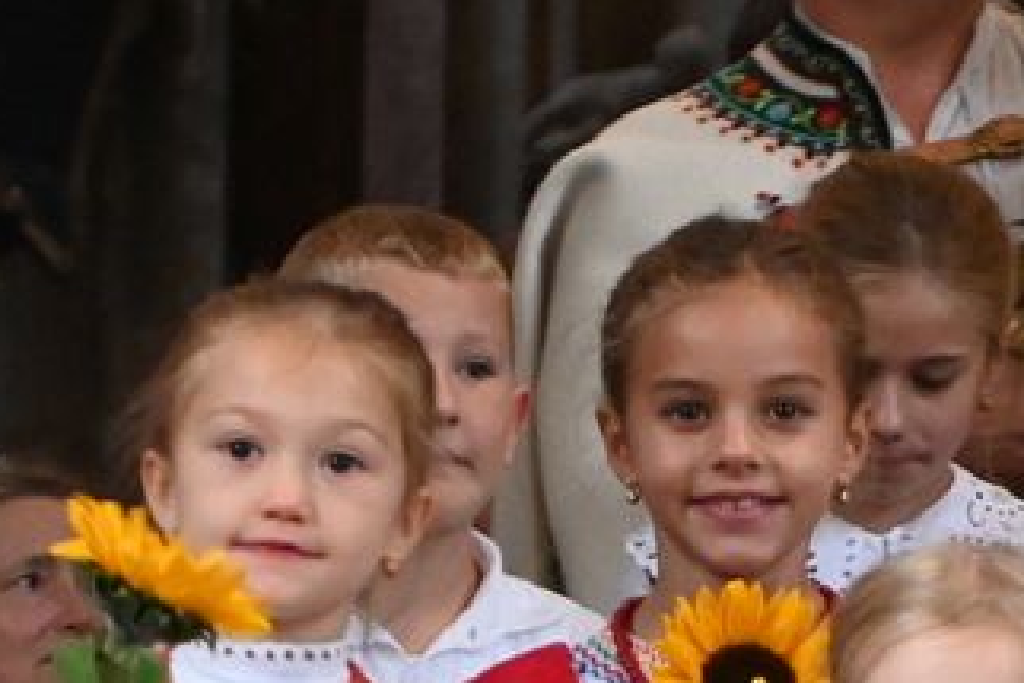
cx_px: 1609
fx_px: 17655
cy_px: 885
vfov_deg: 2.2
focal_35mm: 620
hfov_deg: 3.3
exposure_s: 1/60
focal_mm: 85
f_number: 5.3
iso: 3200
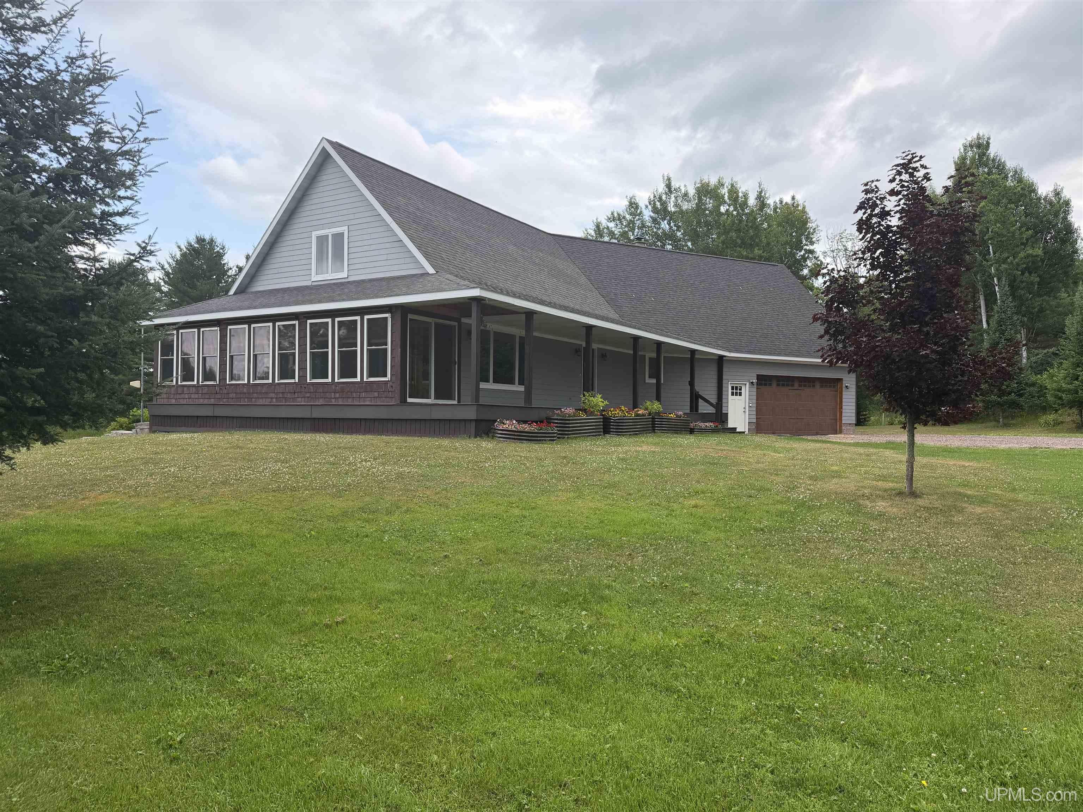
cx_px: 542
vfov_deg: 56.8
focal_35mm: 24
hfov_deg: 71.6
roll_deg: -0.8
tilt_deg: -0.5
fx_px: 751
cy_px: 406
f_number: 1.78
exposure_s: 1/1046
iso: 100
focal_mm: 6.76
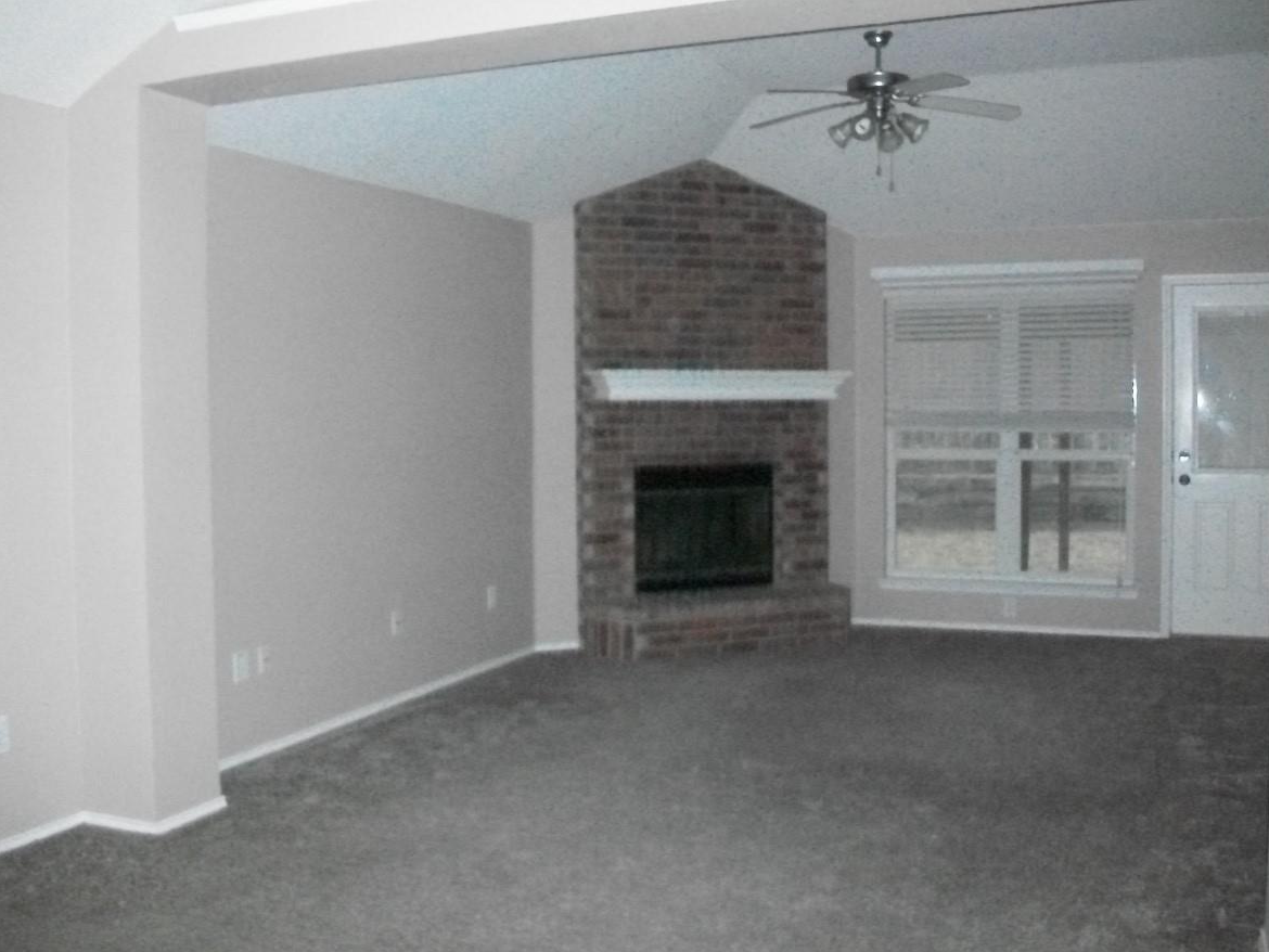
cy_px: 467
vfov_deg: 40.7
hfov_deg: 52.6
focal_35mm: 35
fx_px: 1283
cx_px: 674
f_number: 2.8
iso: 800
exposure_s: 1/500
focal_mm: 5.7
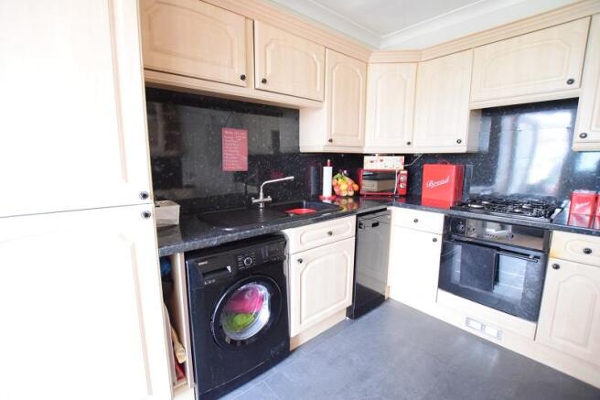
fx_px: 250
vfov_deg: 77.3
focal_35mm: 15
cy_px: 200
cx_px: 300
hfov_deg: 100.4
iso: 5600
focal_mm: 10
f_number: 3.5
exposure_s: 1/60
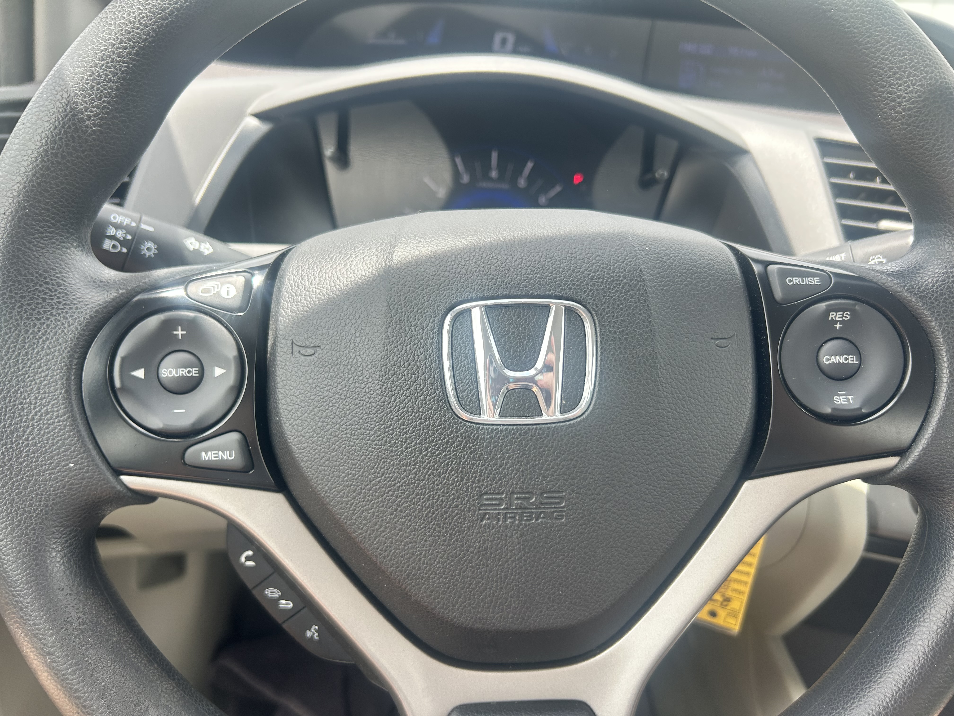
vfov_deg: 53.1
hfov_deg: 67.3
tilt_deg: -24.4
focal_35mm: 26
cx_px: 477
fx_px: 717
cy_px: 358
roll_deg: -4.4
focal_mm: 5.7
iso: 50
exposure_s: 1/413
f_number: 1.5
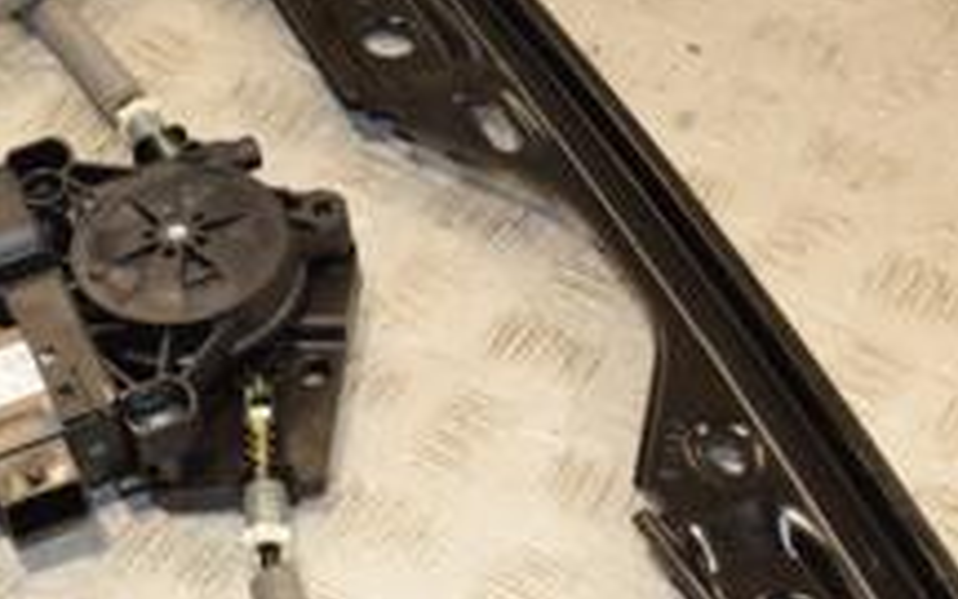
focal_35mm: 102
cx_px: 115
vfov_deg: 12.8
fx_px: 2663
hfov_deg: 20.0
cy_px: 359
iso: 800
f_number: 8
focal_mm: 24
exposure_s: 1/200
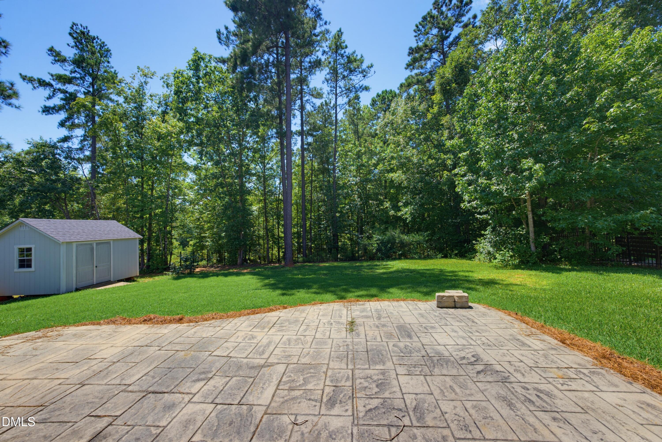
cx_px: 331
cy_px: 221
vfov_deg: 90.1
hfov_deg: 112.6
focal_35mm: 12
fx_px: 221
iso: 80
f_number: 7.1
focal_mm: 12
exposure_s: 1/30
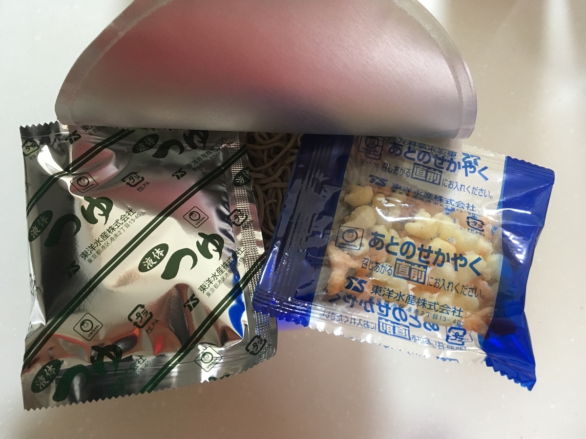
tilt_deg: -71.3
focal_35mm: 29
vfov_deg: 48.2
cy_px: 220
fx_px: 491
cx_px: 293
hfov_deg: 61.7
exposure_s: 1/30
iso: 160
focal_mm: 4.15
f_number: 2.2
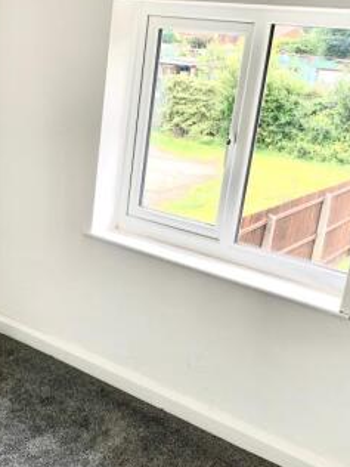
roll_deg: -5.4
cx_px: 107
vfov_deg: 39.5
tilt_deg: -19.5
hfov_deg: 30.0
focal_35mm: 48
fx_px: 647
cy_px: 284
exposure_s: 1/121
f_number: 1.8
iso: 40
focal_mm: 4.25
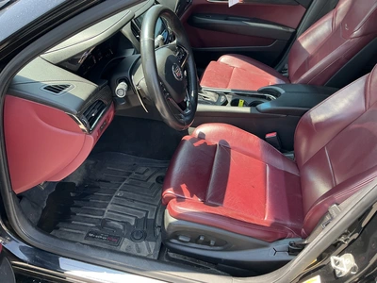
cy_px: 142
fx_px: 305
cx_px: 188
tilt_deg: -40.3
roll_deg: -7.6
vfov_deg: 49.7
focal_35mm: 28
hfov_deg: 63.4
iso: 25
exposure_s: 1/122
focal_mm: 3
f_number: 1.8
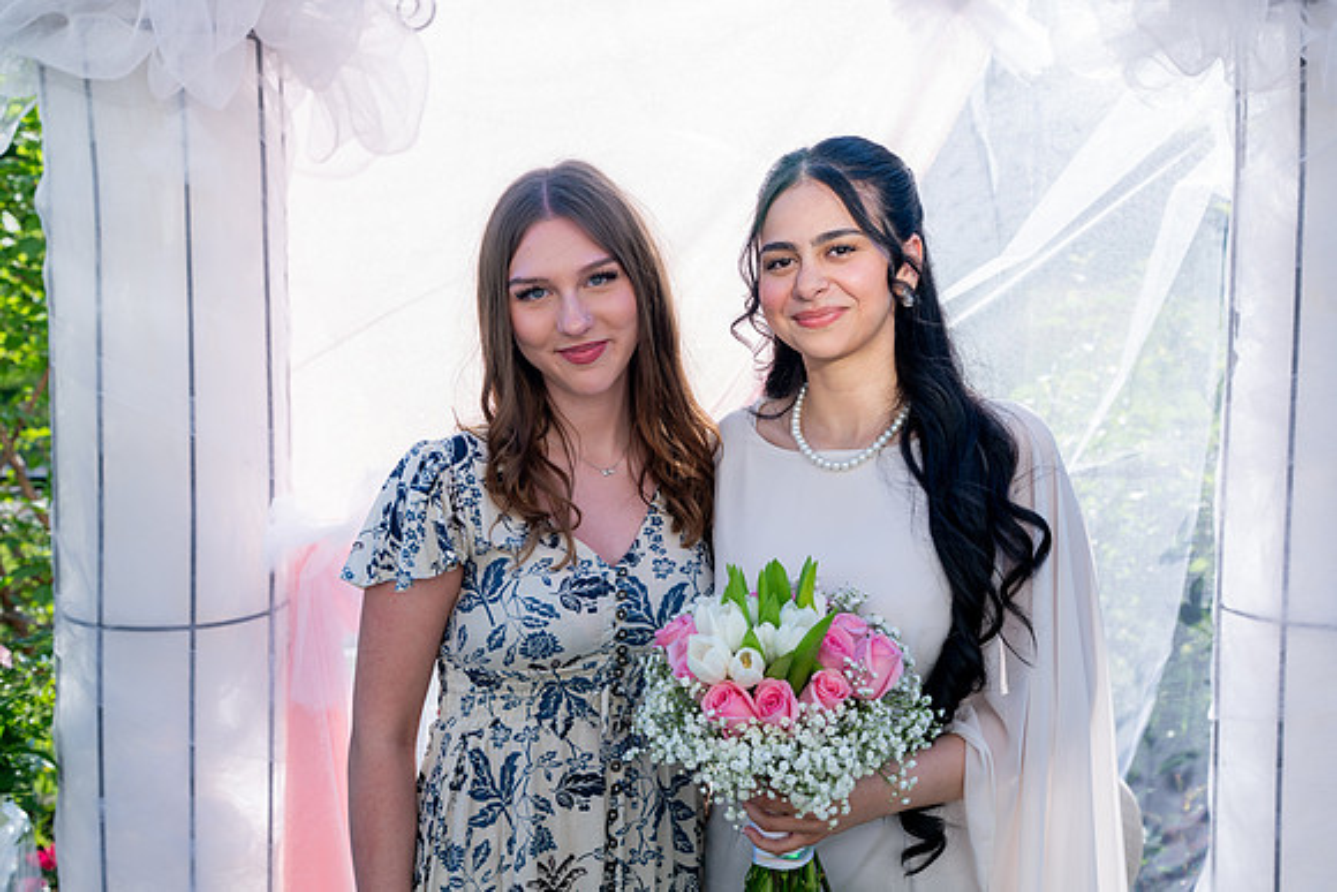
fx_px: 1672
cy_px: 446
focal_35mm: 45
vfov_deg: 29.9
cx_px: 668
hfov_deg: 43.6
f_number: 5
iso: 200
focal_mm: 45
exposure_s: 1/320
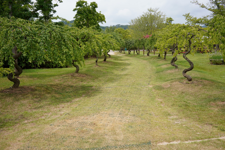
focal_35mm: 35
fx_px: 219
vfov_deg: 37.9
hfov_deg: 54.4
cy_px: 75
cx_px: 112
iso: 100
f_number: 10
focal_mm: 35
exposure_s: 1/100
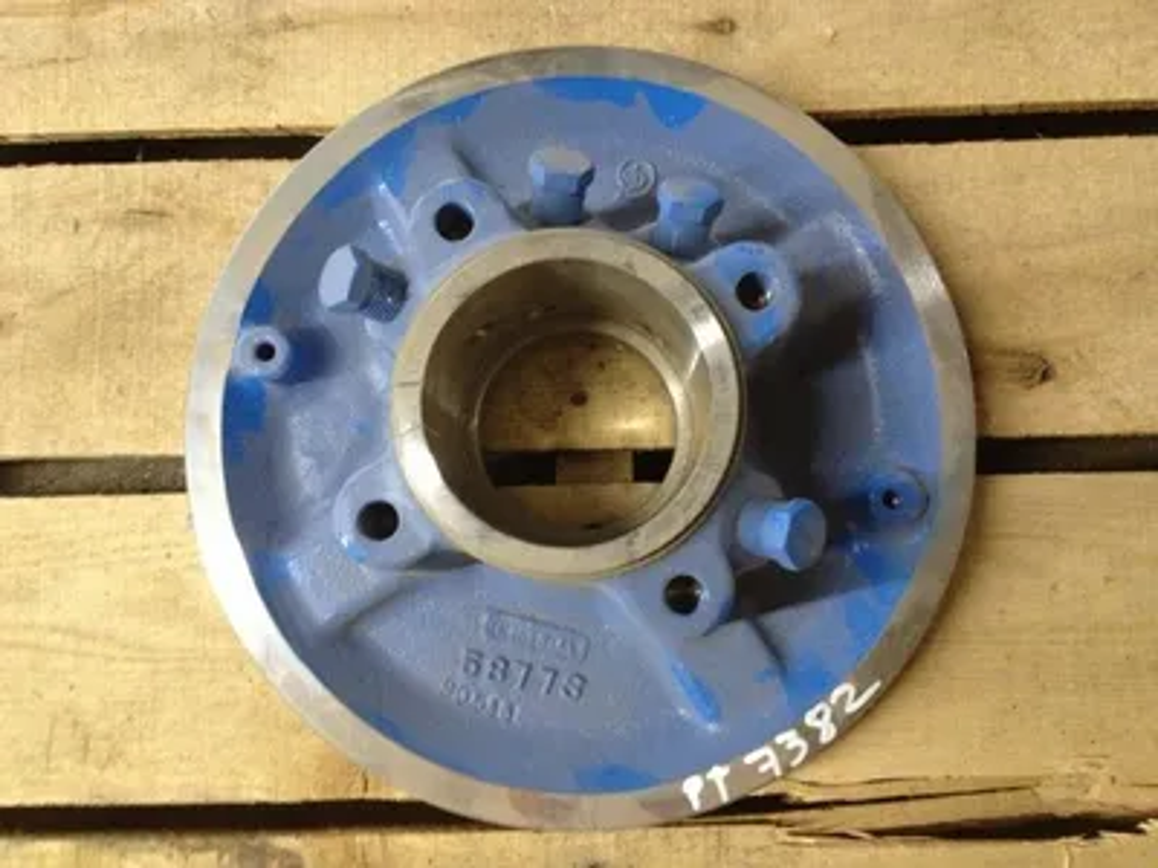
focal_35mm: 35
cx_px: 579
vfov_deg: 40.7
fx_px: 1171
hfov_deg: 52.6
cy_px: 434
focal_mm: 4.28
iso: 400
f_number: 2.4
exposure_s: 1/15
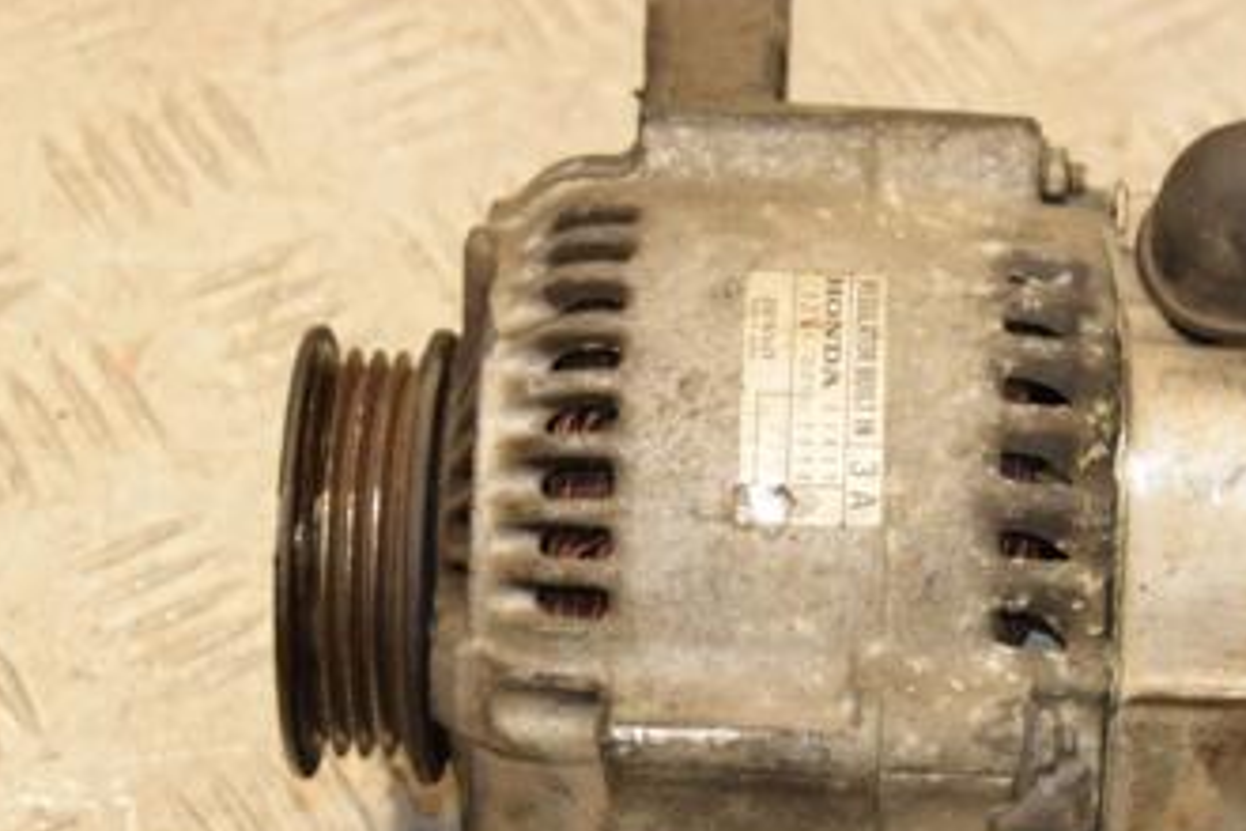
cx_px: 906
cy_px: 601
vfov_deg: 10.5
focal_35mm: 131
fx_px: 4534
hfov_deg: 15.6
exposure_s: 1/200
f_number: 6.3
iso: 800
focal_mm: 48
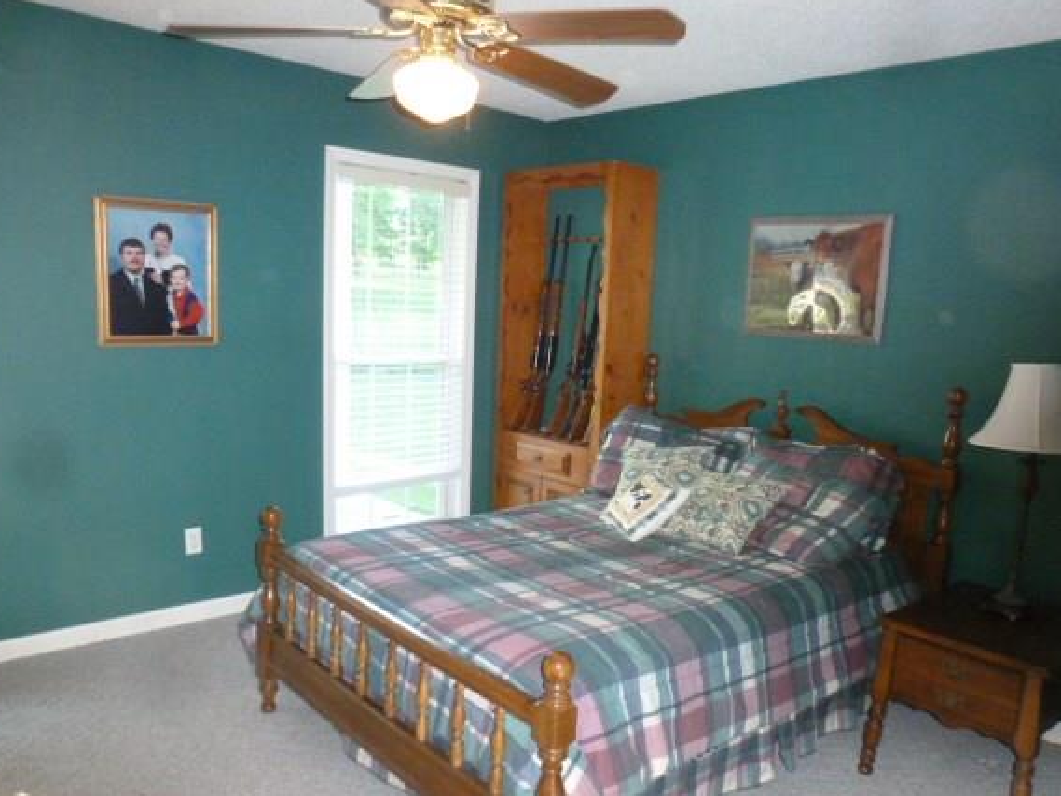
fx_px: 828
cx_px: 539
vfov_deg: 51.3
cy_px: 442
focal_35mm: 27
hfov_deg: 65.3
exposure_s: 1/60
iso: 800
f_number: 3.3
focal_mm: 4.3
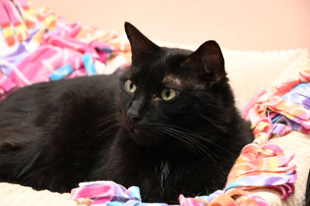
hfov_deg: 17.1
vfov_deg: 11.4
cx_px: 155
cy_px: 103
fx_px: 1033
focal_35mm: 120
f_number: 6.3
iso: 800
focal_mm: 80
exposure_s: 1/125
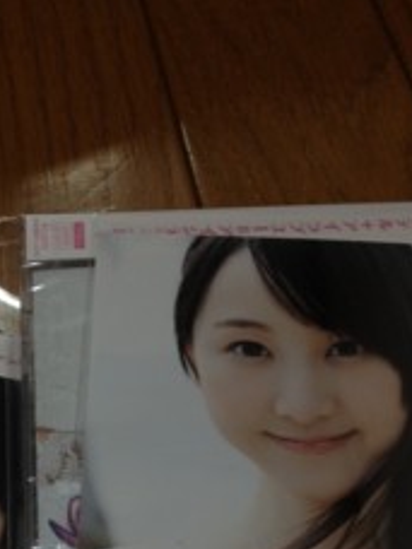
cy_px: 501
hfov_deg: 20.9
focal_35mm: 69
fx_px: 1095
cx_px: 58
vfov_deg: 27.1
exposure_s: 1/20
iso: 80
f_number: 2.4
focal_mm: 4.28
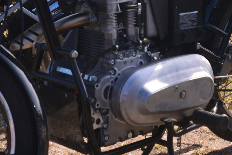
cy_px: 13
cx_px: 128
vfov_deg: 11.9
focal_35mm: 114
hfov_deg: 17.9
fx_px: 735
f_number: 8
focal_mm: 28
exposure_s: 1/250
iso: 200
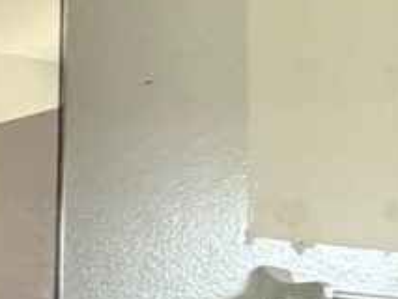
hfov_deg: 12.6
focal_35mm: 105
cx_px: -654
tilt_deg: -0.9
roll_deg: -0.1
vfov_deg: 12.8
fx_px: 1208
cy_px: 536
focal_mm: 2.22
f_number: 2.2
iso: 320
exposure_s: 1/90
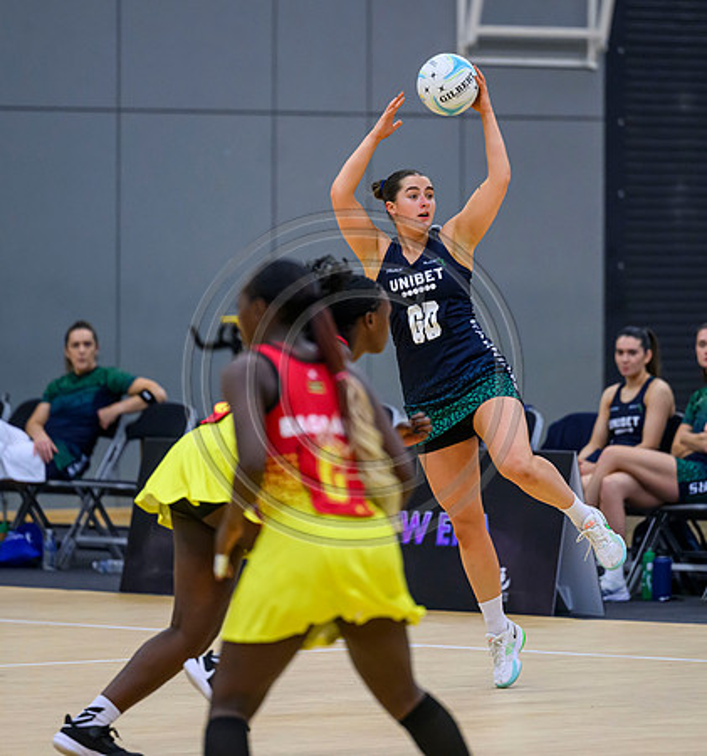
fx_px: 7074
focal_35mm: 296
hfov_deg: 5.7
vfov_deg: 6.1
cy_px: 331
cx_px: 346
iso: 3200
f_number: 2.8
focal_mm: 200
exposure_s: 1/1000
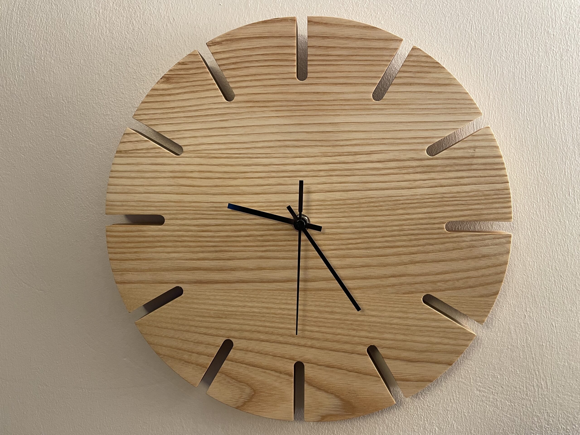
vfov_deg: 53.1
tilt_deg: -1.9
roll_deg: +1.0
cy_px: 218
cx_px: 290
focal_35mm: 26
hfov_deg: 67.3
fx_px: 436
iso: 125
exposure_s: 1/71
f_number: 1.6
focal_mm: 4.2
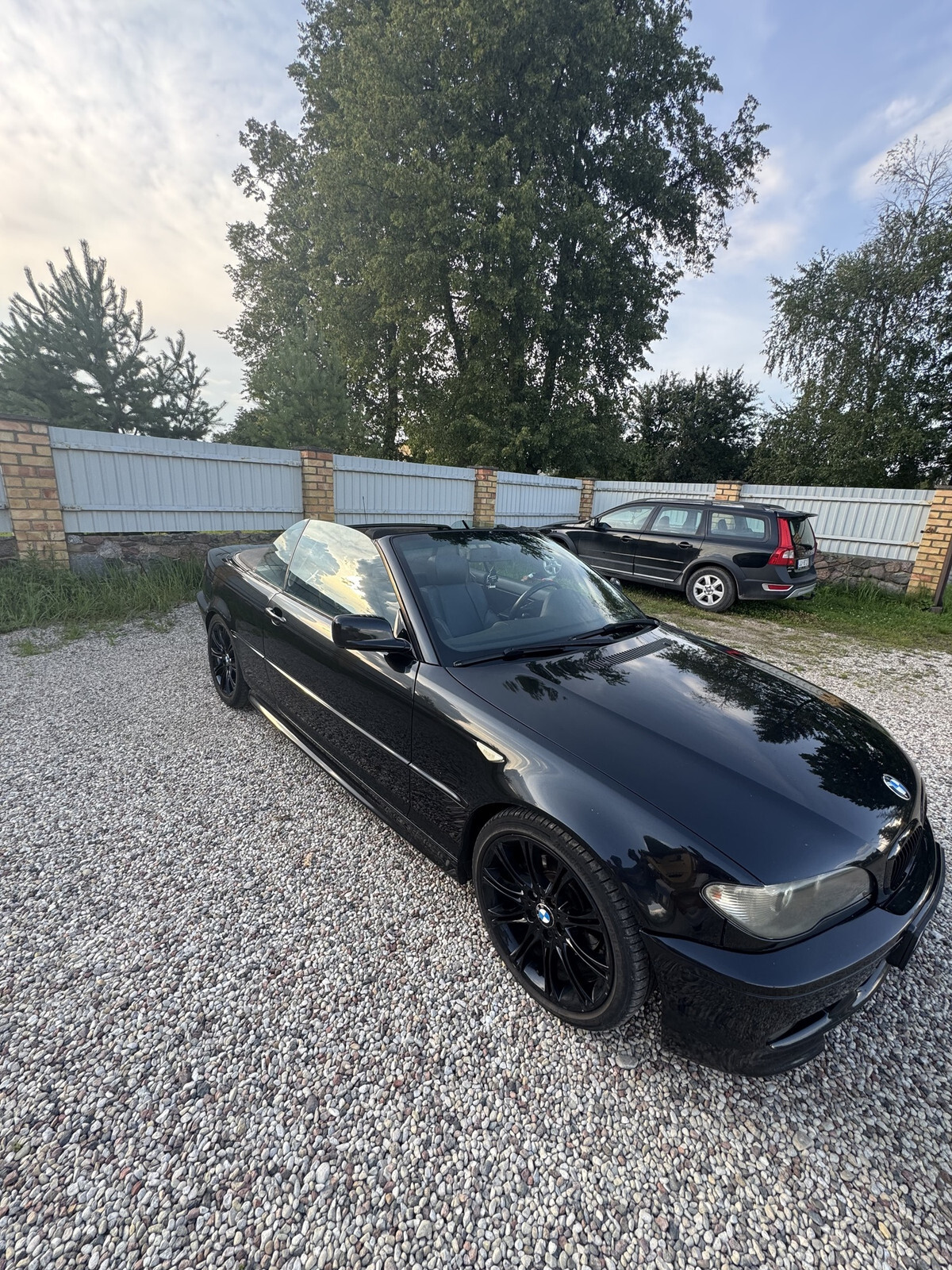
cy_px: 635
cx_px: 476
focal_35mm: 14
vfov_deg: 102.1
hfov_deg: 85.7
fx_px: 513
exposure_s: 1/176
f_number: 2.2
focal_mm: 2.22
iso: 40
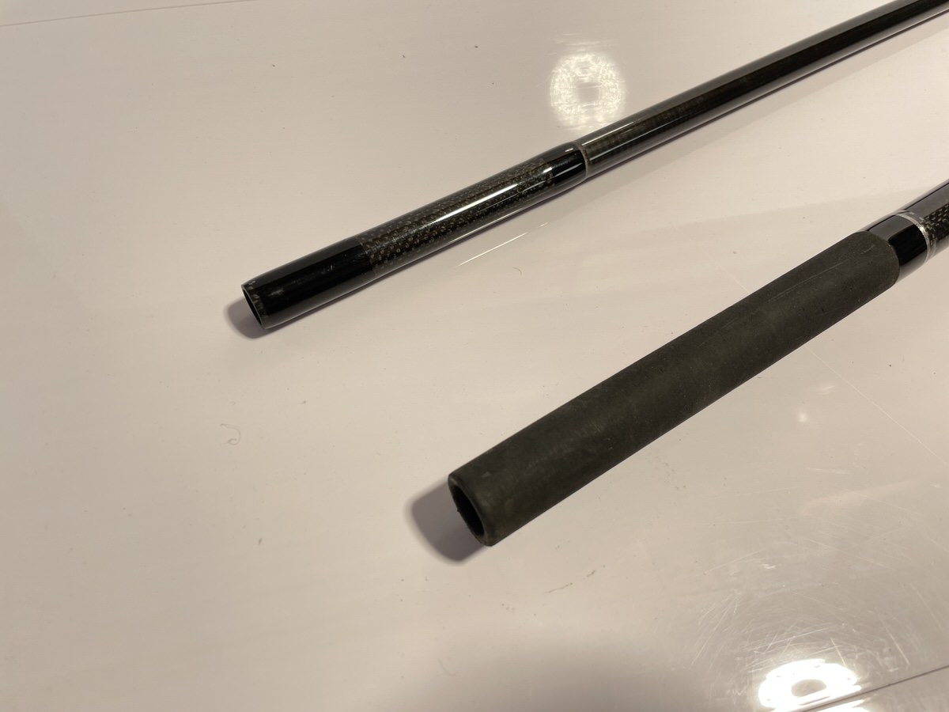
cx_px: 474
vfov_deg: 53.1
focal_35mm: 26
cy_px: 356
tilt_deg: -55.4
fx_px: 713
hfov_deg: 67.3
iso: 32
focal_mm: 4.2
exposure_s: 1/239
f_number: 1.6
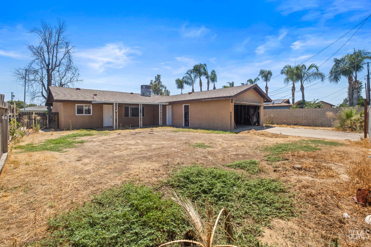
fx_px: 155
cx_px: 186
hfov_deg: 100.4
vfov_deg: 77.3
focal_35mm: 15
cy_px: 124
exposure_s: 1/550
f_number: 5.6
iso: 250
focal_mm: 10
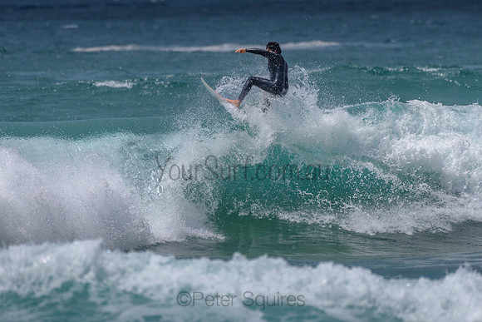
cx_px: 239
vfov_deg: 2.2
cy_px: 125
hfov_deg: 3.4
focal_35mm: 614
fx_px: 8226
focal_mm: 500
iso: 72
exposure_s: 1/2000
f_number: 5.6
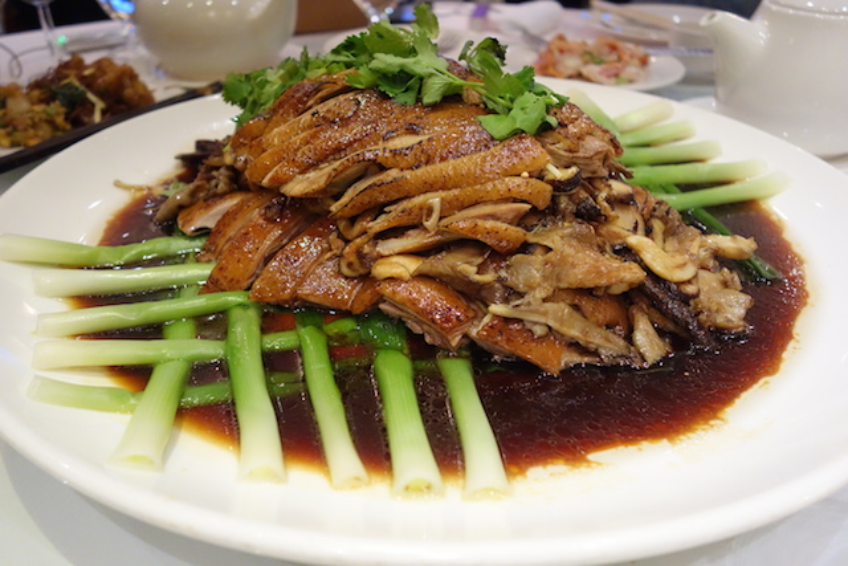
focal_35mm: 30
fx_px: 707
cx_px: 424
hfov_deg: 61.9
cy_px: 283
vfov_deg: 43.6
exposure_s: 1/100
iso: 1600
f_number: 2.5
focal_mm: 11.04
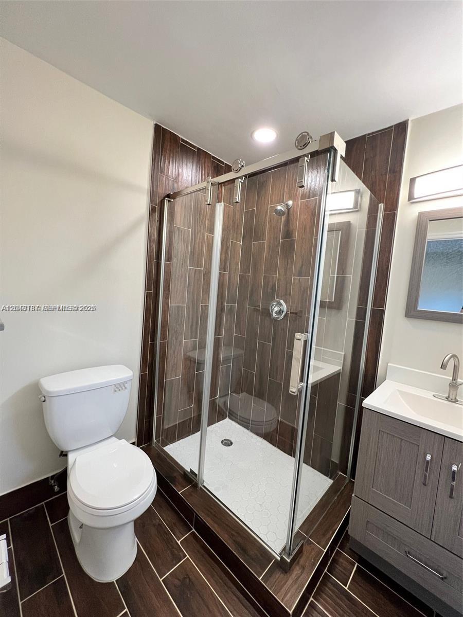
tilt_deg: -4.6
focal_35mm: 13
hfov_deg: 89.9
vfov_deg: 106.2
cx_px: 232
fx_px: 232
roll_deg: -3.4
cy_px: 308
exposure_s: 1/60
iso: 250
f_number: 1.8
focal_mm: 1.57
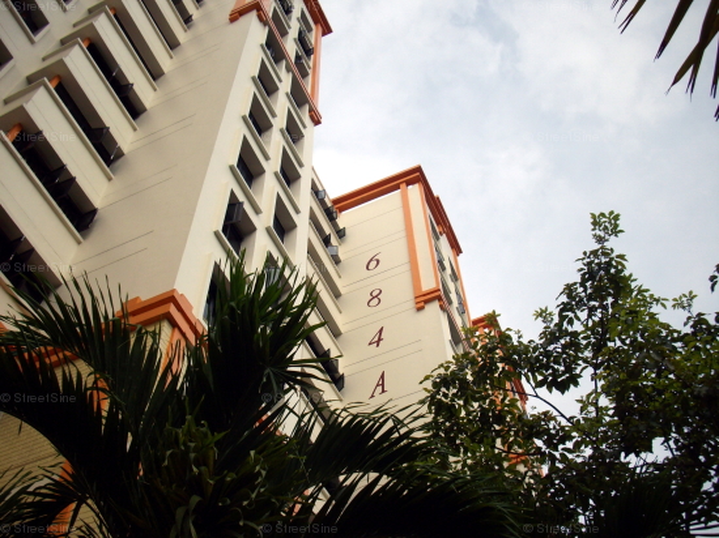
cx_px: 360
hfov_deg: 50.2
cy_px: 269
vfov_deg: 38.6
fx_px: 768
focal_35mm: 37
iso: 80
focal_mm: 6.2
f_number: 5.6
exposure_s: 1/400
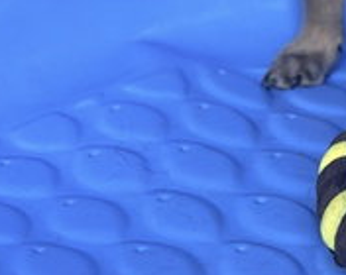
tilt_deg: -18.5
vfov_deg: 8.5
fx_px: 1819
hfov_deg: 10.6
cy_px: -119
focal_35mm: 178
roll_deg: +2.7
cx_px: 438
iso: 100
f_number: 1.78
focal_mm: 6.76
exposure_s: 1/60
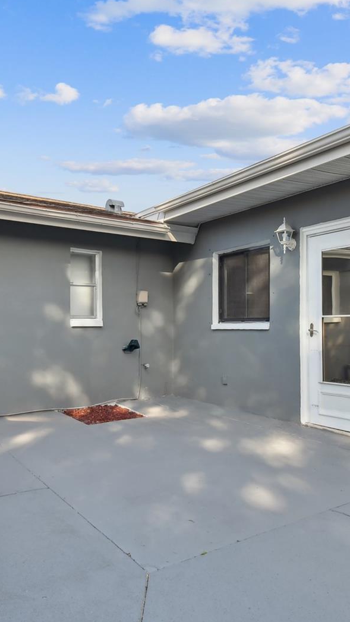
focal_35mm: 24
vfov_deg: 76.3
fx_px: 396
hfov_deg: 46.8
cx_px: 112
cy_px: 309
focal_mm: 10
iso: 100
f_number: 7.1
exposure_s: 1/320
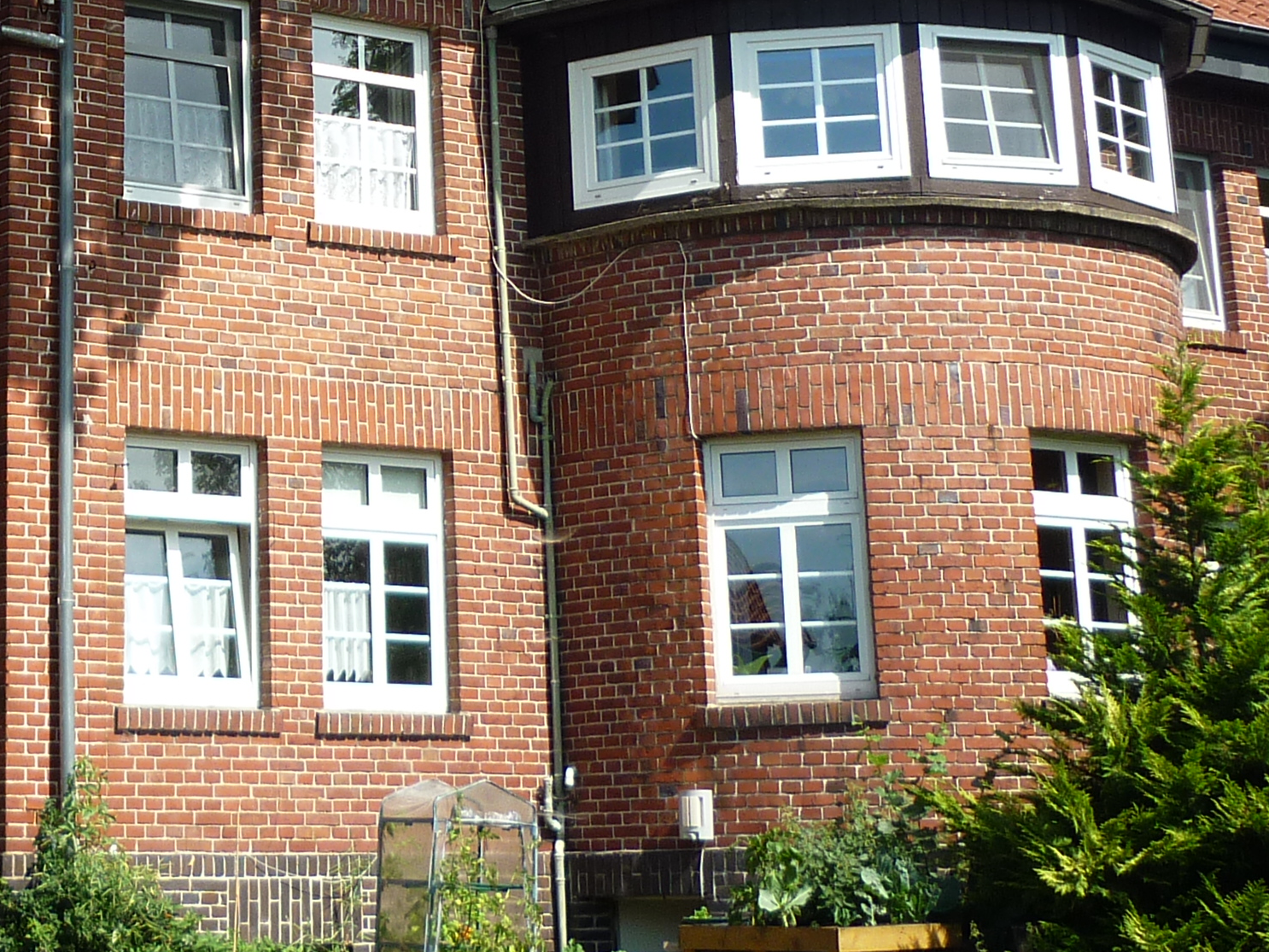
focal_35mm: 81
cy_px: 15
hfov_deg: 23.3
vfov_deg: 17.8
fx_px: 2970
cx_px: 43
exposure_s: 1/640
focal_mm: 5.5
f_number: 2.8
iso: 80
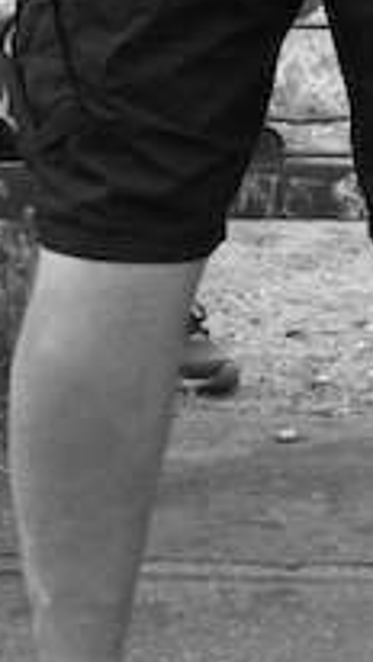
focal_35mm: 211
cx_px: 635
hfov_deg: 5.7
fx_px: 3707
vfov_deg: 9.9
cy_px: -373
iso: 125
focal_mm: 17.2
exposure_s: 1/640
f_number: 4
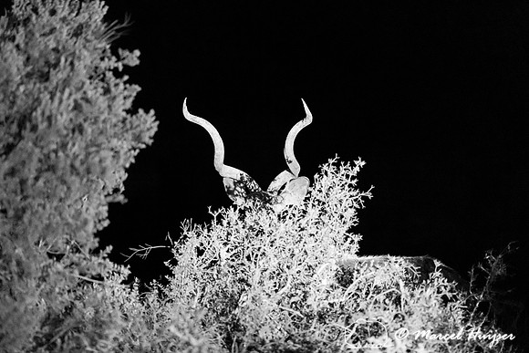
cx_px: 264
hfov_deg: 6.9
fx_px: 4409
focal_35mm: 300
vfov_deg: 4.6
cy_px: 176
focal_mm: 300
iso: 32254
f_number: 2.8
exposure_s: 1/40
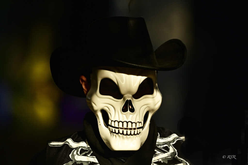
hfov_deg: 1.7
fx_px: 8264
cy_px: 82
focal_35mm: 1200
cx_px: 124
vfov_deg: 1.1
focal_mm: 800
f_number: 11
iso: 360
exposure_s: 1/400
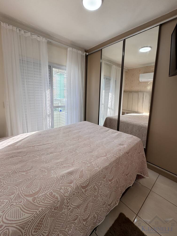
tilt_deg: -7.4
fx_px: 102
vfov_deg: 98.0
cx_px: 88
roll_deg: -0.8
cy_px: 110
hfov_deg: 81.7
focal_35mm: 15
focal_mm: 2.22
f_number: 2.2
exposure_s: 1/120
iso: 50
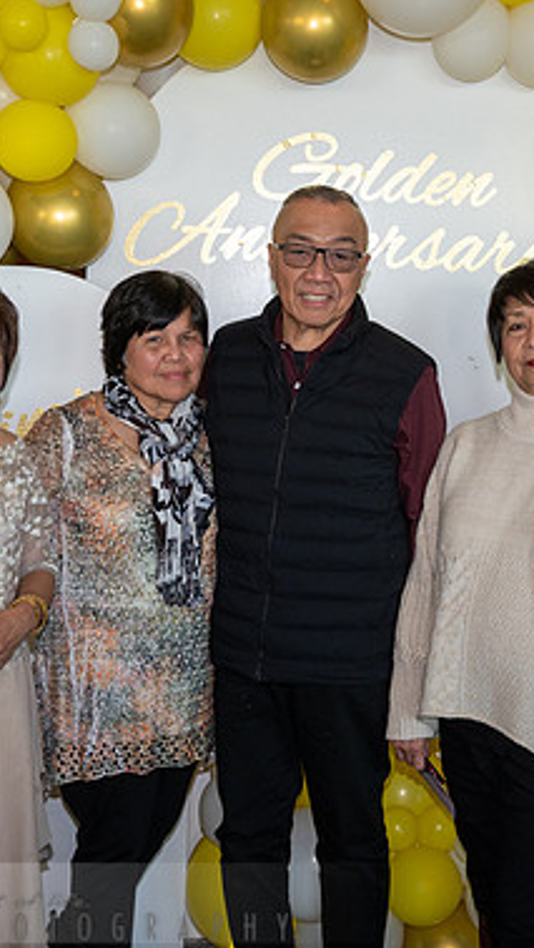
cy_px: 477
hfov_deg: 22.5
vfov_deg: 39.2
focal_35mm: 53
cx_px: 376
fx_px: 1332
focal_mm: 33
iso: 1000
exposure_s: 1/160
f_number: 5.6
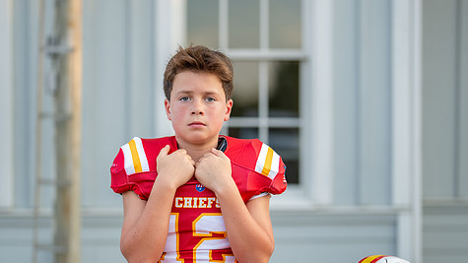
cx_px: 204
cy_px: 160
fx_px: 931
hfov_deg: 28.2
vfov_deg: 16.1
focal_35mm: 75
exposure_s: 1/2500
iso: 200
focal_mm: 50
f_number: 1.2
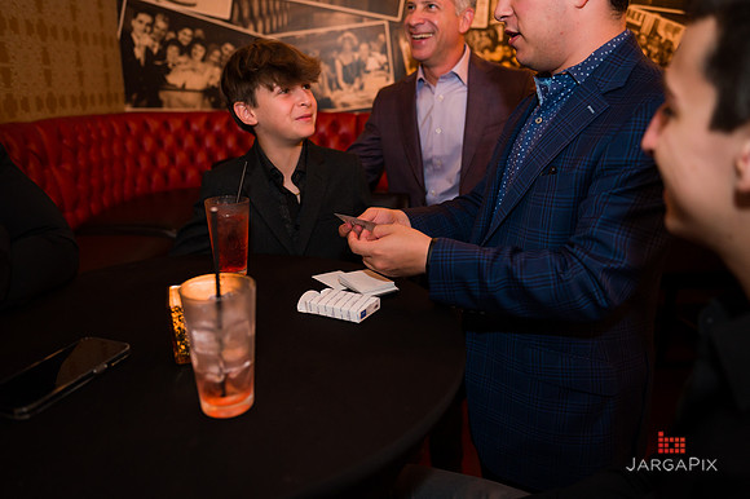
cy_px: 250
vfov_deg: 47.3
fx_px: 570
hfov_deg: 66.6
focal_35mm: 27
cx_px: 375
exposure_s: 1/200
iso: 1250
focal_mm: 27
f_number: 3.2
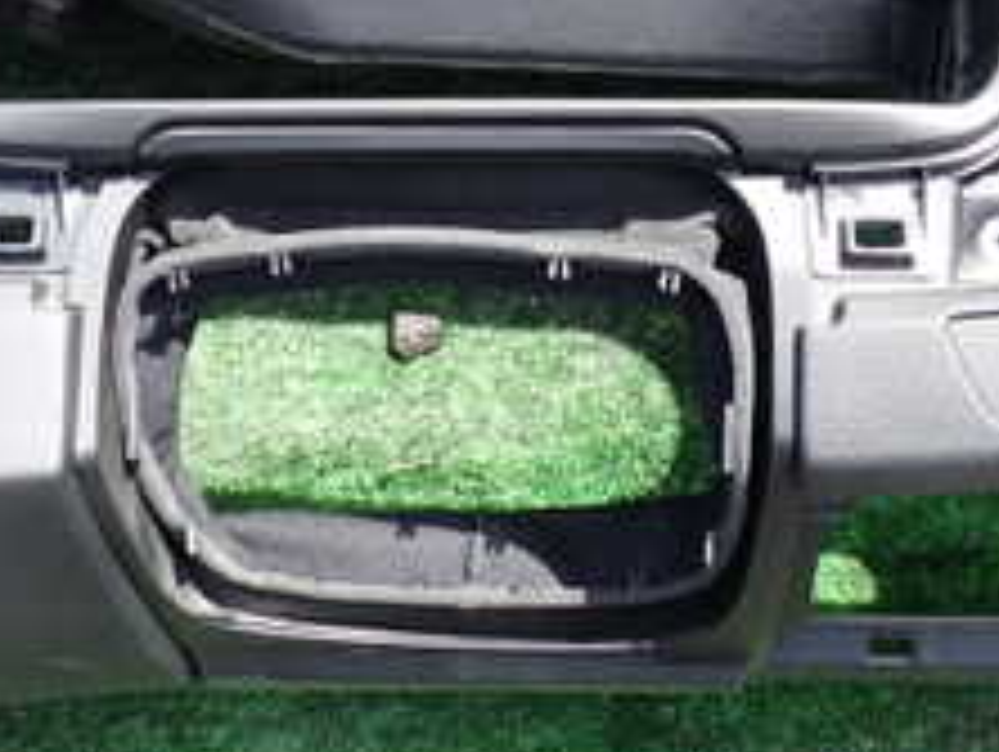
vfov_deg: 18.1
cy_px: 140
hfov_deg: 24.0
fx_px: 2340
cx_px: 369
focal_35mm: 81
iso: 100
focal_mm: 5.4
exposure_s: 1/250
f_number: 3.2
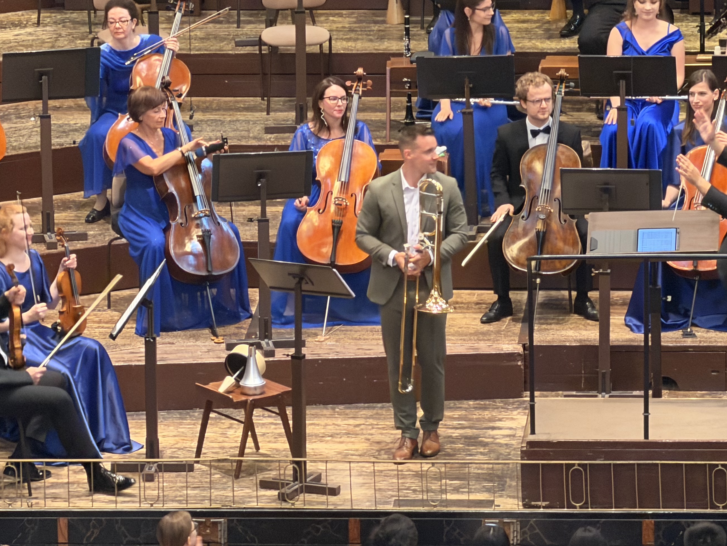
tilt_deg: -13.7
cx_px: 447
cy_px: 263
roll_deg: +1.2
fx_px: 6532
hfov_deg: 6.4
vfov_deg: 4.8
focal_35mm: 311
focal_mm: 16.89
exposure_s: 1/33
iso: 500
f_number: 2.8
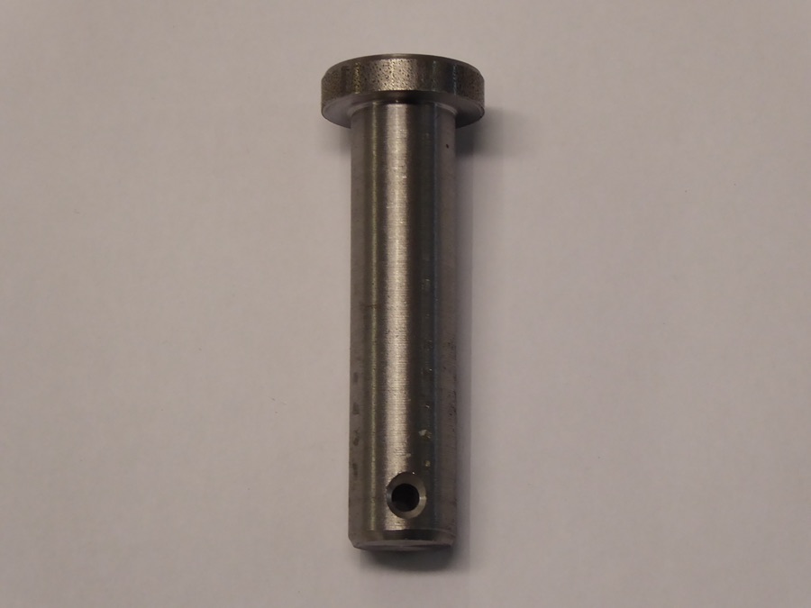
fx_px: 3233
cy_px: 304
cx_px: 406
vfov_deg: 10.7
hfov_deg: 14.3
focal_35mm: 138
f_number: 5.2
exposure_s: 1/60
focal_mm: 22.3
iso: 400
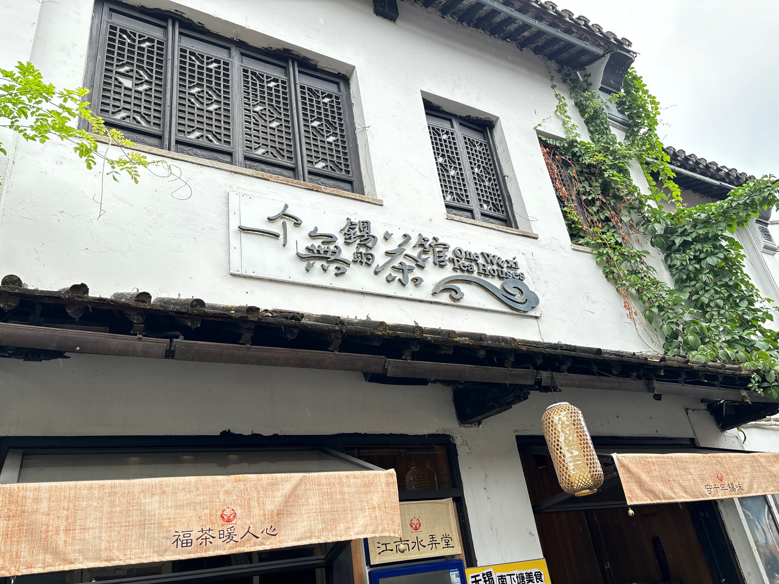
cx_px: 390
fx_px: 585
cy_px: 292
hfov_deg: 67.3
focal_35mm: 26
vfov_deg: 53.1
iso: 50
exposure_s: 1/378
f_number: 1.6
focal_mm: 5.96
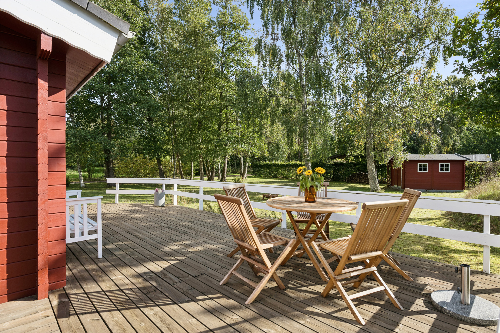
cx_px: 250
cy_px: 166
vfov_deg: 65.9
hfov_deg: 88.4
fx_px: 257
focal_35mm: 18
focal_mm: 18.5
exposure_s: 1/250
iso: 200
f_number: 8
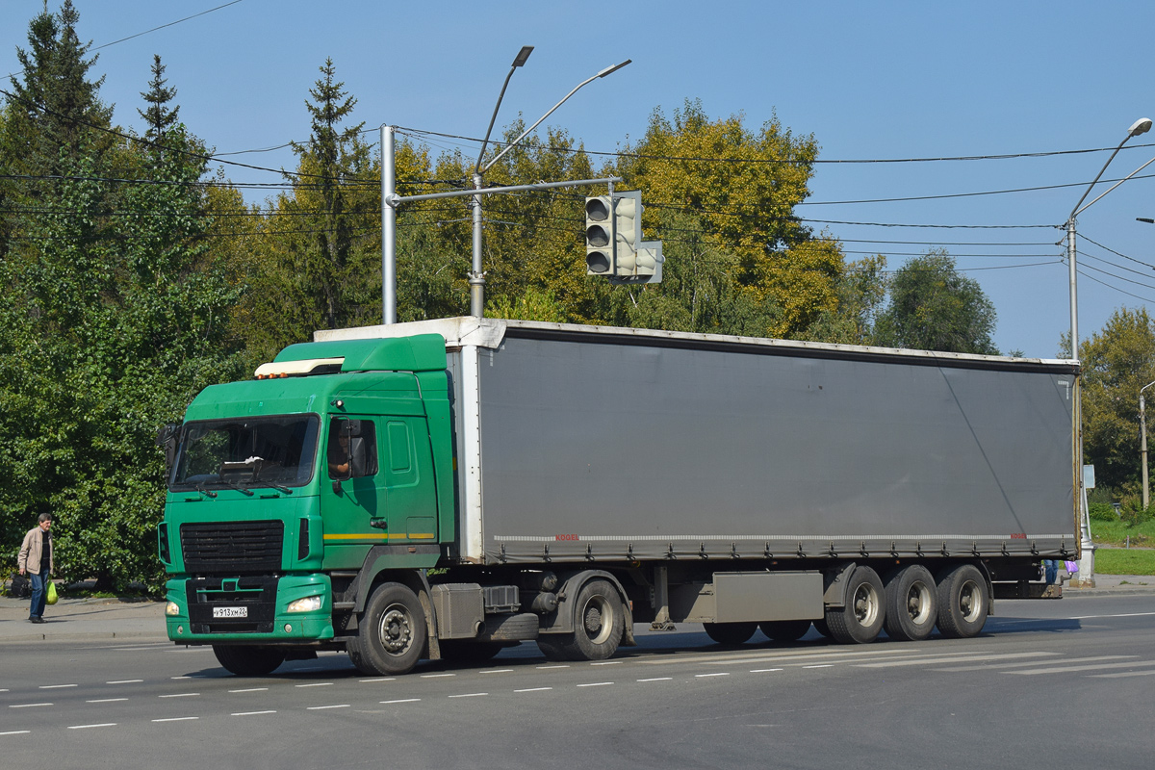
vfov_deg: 16.6
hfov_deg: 24.6
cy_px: 385
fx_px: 2647
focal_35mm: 82
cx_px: 578
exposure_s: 1/1250
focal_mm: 55
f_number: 7.1
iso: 200
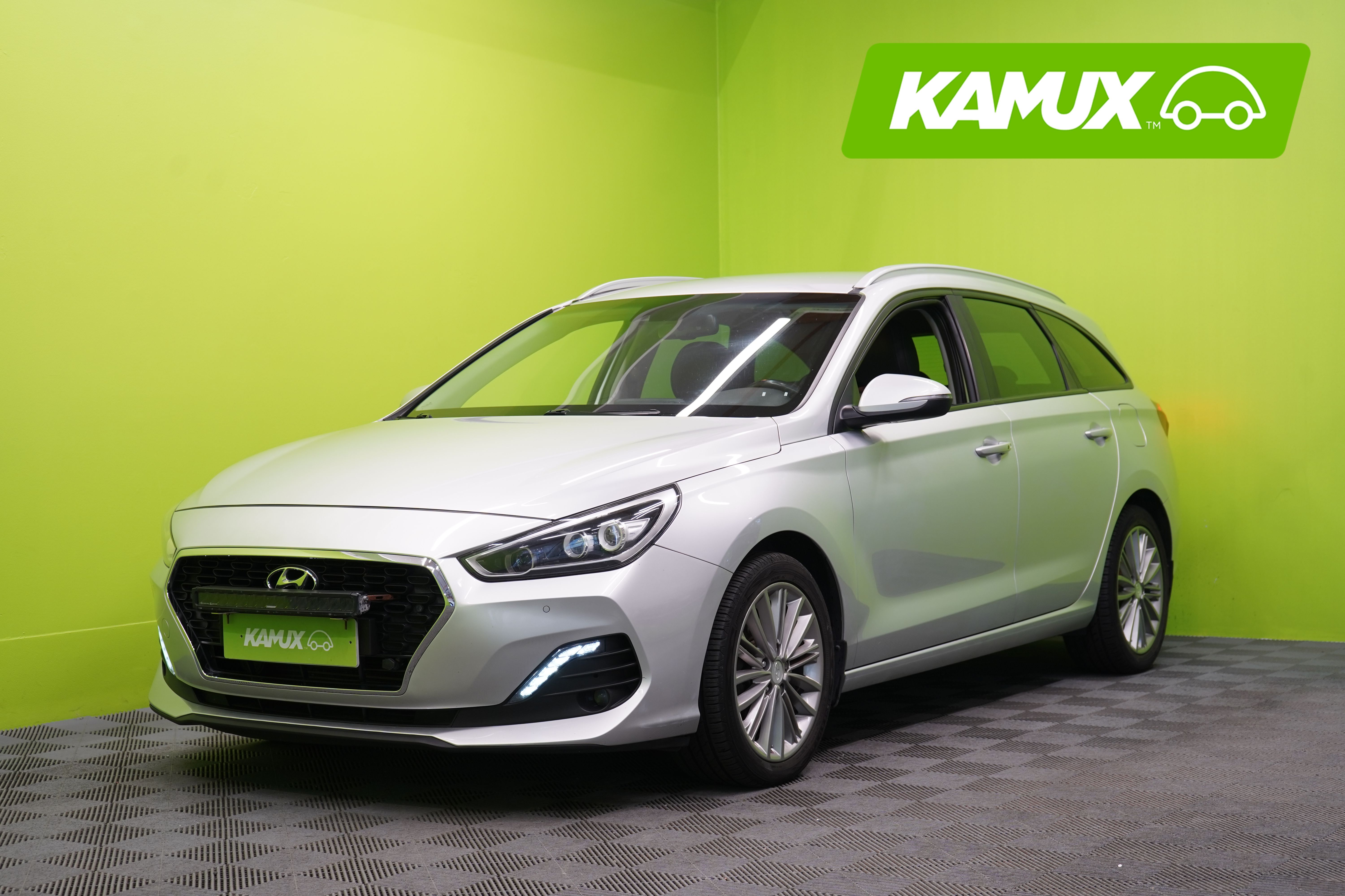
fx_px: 2017
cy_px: 448
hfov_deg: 36.9
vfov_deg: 25.1
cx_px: 672
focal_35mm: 54
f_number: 5
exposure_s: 1/30
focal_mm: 54
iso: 400
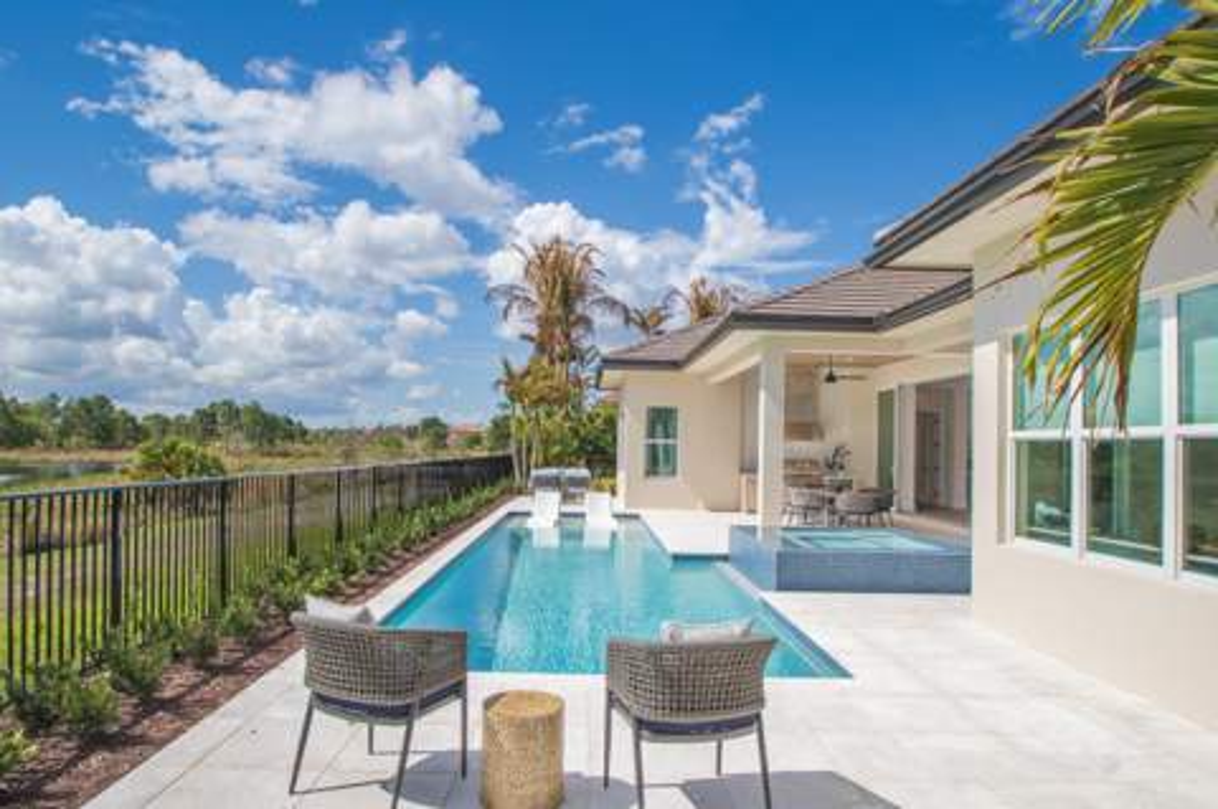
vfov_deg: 59.4
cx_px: 609
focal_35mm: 21
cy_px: 404
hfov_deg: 81.3
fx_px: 710
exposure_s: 1/2000
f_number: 6.3
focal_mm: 14
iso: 320
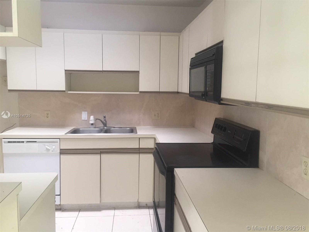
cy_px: 116
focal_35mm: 29
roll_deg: -1.5
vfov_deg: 48.2
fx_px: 259
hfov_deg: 61.7
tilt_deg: -6.2
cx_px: 154
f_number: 2.2
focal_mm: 4.15
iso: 100
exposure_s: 1/30
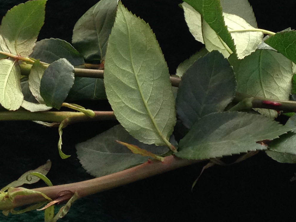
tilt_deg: -38.8
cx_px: 79
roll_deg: +4.3
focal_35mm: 108
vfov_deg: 13.5
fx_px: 924
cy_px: 5
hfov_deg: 18.1
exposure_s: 1/120
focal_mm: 4.12
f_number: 2.4
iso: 80
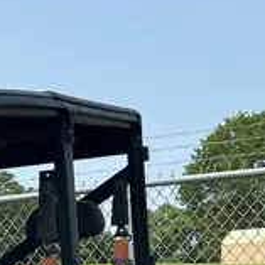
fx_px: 927
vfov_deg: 14.7
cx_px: -110
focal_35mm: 107
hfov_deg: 15.3
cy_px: 445
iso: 50
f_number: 1.5
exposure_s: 1/3460
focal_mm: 5.7
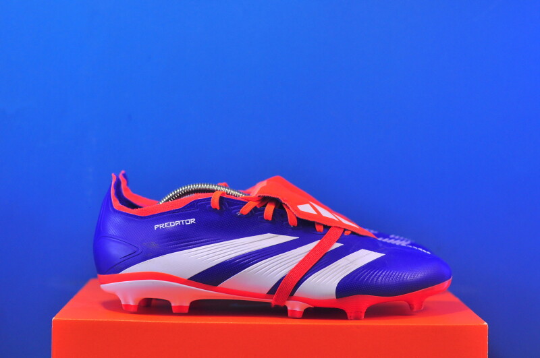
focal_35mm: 75
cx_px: 270
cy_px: 179
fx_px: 1123
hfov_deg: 27.0
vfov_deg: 18.1
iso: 250
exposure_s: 1/320
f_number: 2.5
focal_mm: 50
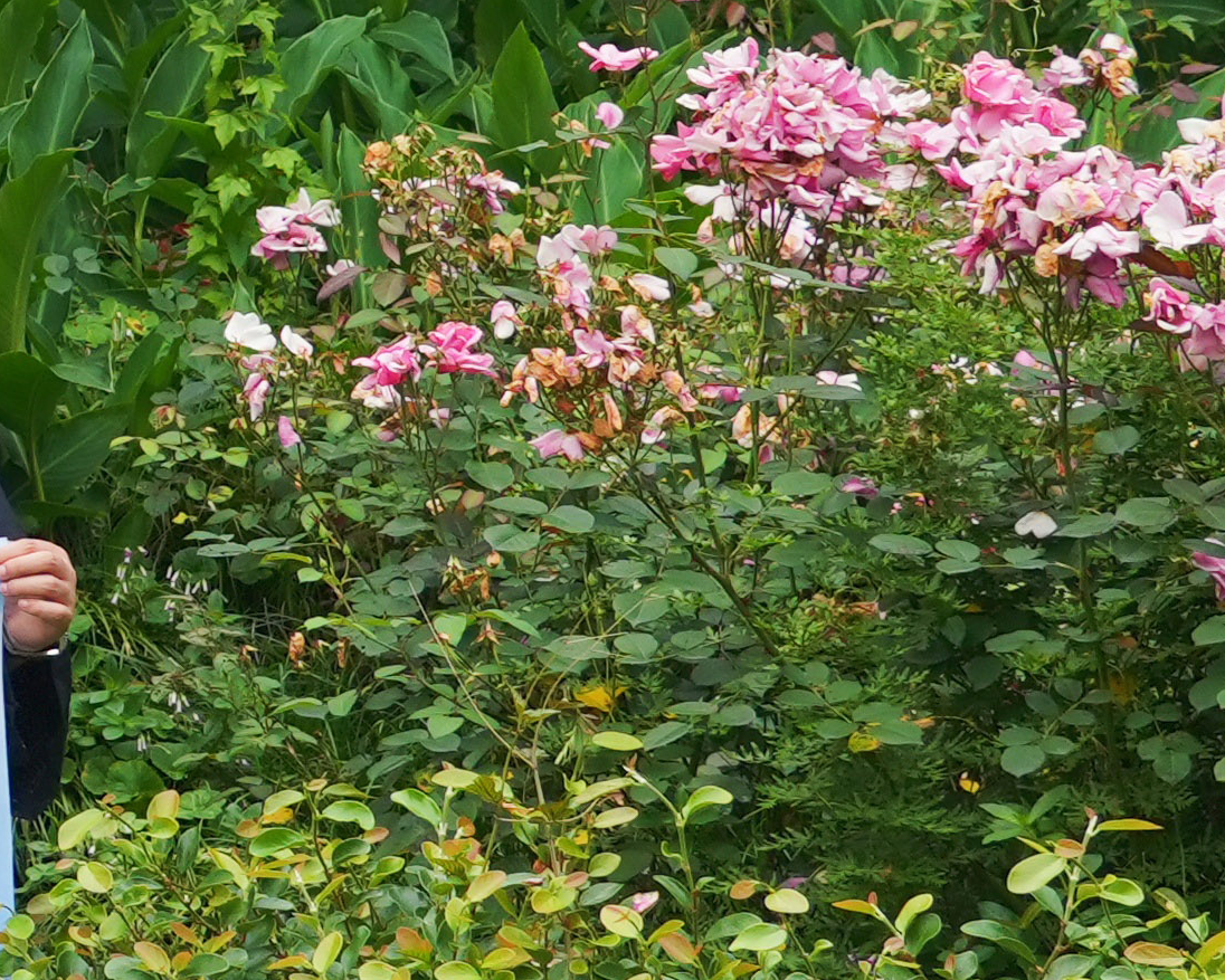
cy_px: -242
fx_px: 7397
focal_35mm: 204
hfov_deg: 8.3
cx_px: -2238
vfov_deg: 7.5
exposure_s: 1/200
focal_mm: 34
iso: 400
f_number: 5.6
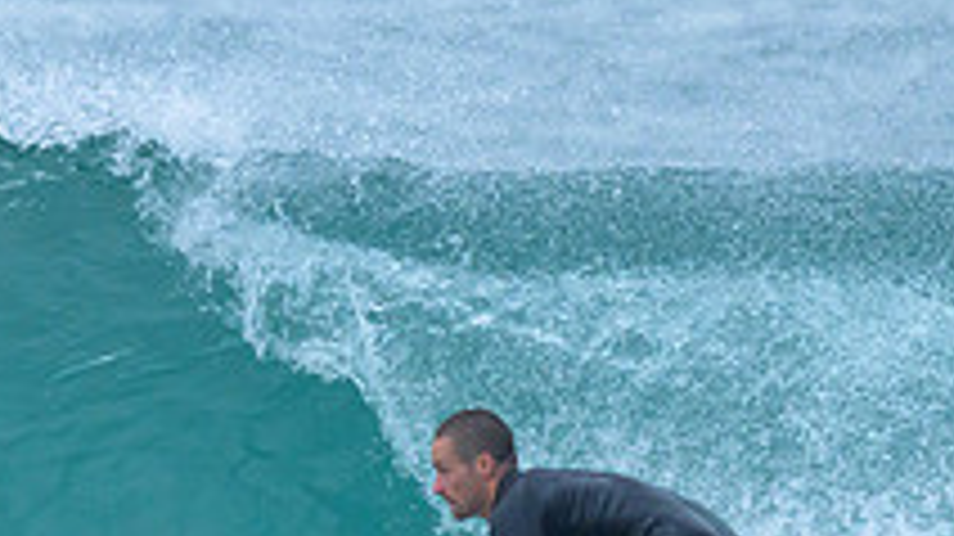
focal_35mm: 2996
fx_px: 75749
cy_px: 684
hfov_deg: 0.7
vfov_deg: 0.4
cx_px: 382
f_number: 6.3
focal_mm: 800
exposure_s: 1/2500
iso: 1250
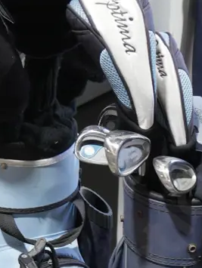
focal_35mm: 98
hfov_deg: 15.1
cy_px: 289
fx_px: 761
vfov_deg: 19.2
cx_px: 127
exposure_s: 1/60
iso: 400
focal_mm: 17
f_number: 4
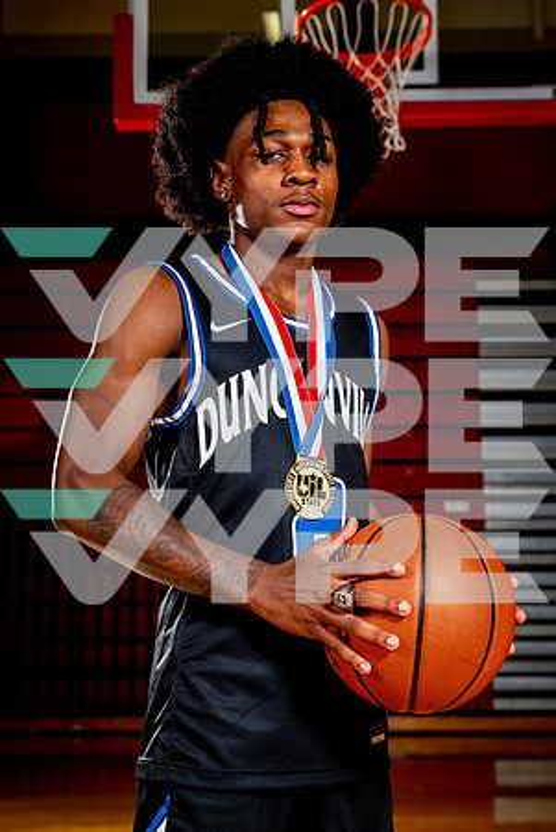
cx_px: 278
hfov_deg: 27.6
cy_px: 416
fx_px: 1132
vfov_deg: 40.3
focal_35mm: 49
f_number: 5.6
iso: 100
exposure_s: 1/125
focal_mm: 49
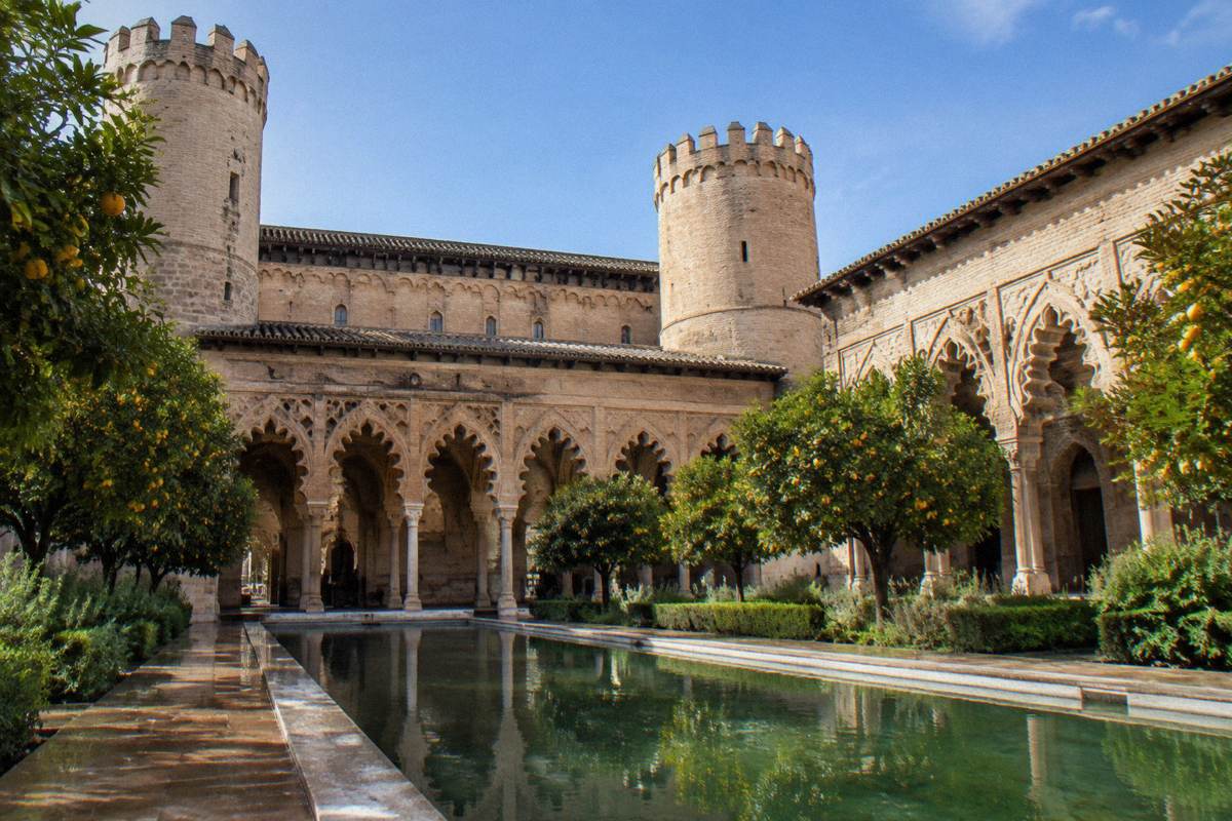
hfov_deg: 51.9
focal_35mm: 37
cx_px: 616
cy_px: 410
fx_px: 1266
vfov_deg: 35.9
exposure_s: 1/125
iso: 200
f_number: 10
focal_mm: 37
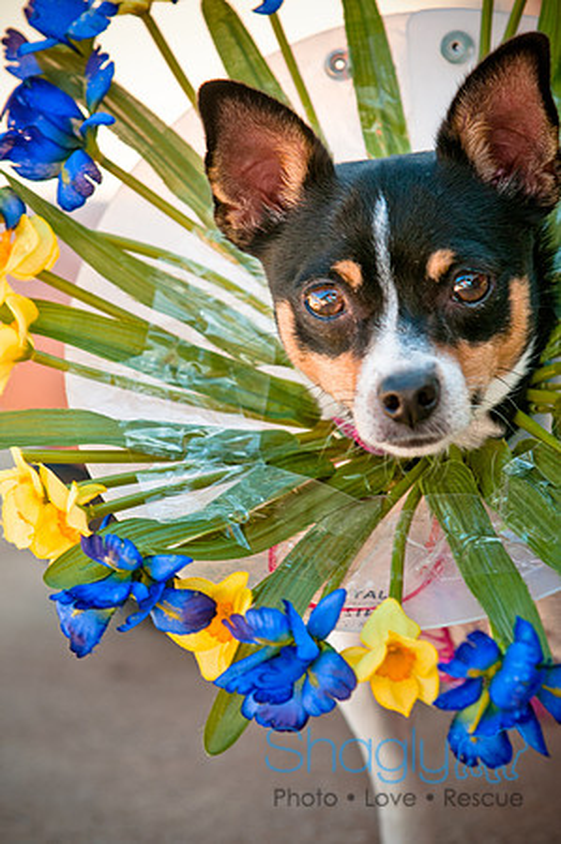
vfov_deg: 8.3
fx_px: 5798
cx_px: 280
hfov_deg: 5.5
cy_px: 422
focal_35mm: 248
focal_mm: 165
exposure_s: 1/400
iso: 250
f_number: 5
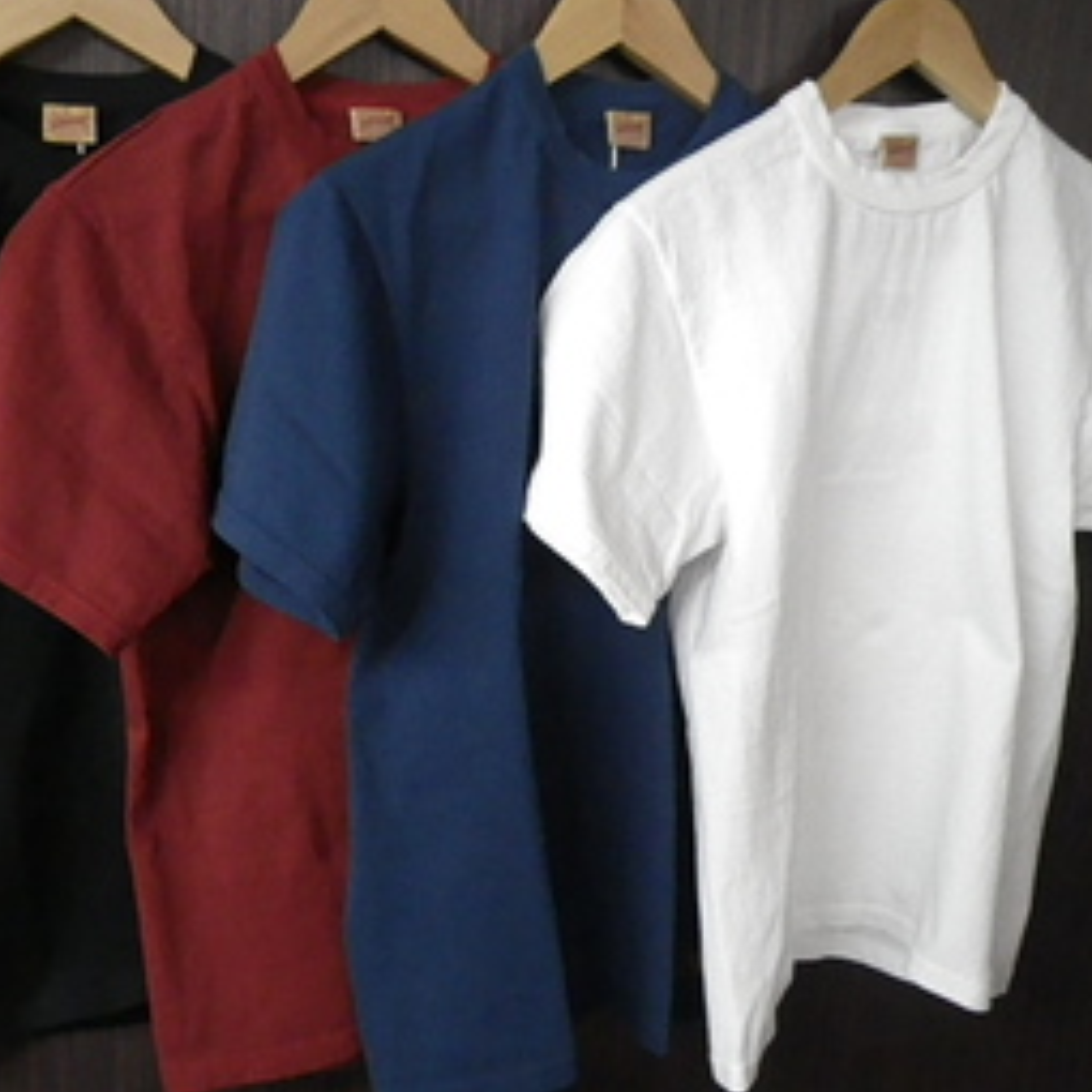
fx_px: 1213
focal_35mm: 34
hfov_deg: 47.7
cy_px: 559
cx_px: 364
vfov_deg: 48.4
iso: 800
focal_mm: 5
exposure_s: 1/40
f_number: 3.5
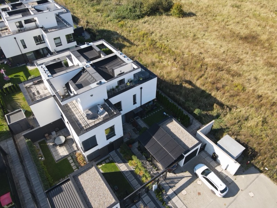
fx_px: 192
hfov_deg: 71.6
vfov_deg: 56.8
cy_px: 104
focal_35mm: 24
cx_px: 138
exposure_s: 1/250
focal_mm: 4.5
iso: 100
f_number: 2.8
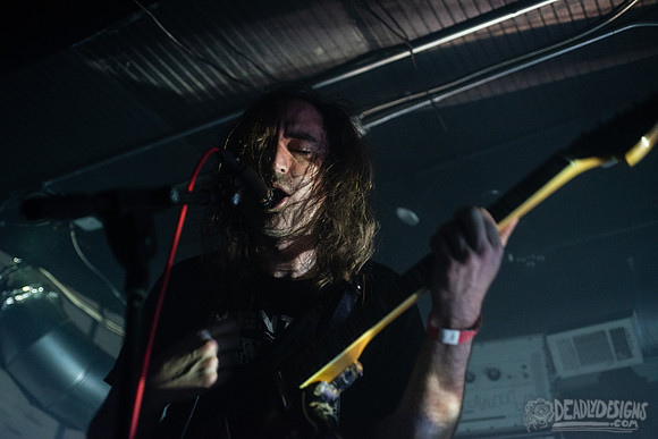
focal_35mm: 44
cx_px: 329
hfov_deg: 44.5
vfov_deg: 30.5
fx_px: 804
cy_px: 220
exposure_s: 1/80
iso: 2000
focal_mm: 44
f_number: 3.2
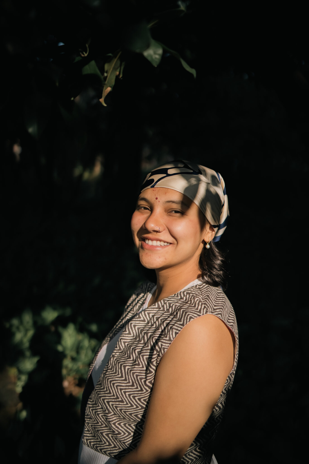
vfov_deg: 54.4
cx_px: 154
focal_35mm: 35
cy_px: 232
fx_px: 451
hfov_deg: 37.8
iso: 800
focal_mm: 35
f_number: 1.8
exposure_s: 1/8000
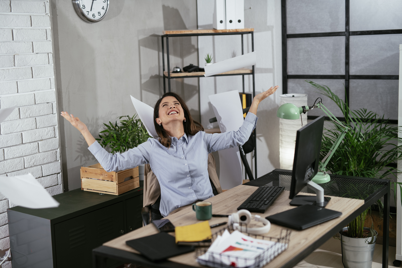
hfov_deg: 39.6
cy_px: 134
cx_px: 201
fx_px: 558
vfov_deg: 27.0
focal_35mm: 50
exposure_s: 1/250
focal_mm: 50
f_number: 2
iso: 200
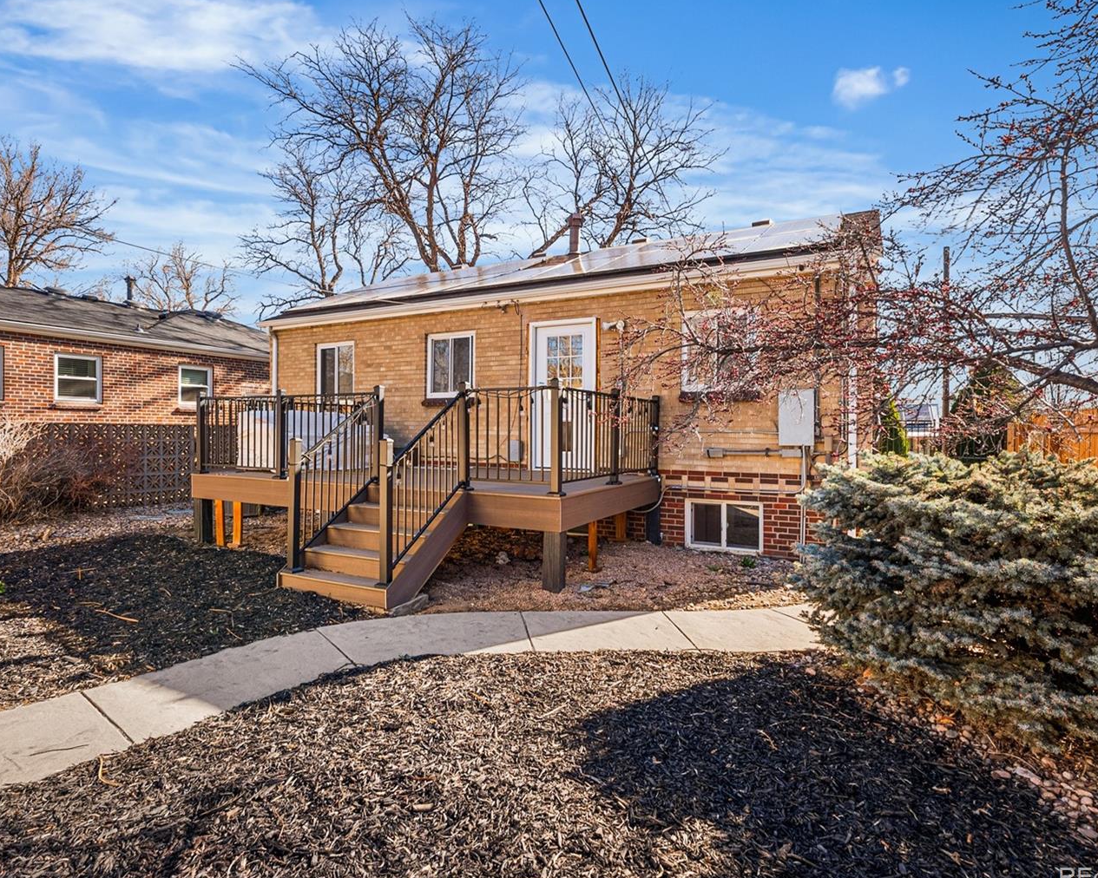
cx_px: 505
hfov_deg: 81.4
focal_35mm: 20
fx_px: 637
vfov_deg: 69.2
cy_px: 432
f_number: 8
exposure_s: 1/100
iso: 200
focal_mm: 16.5
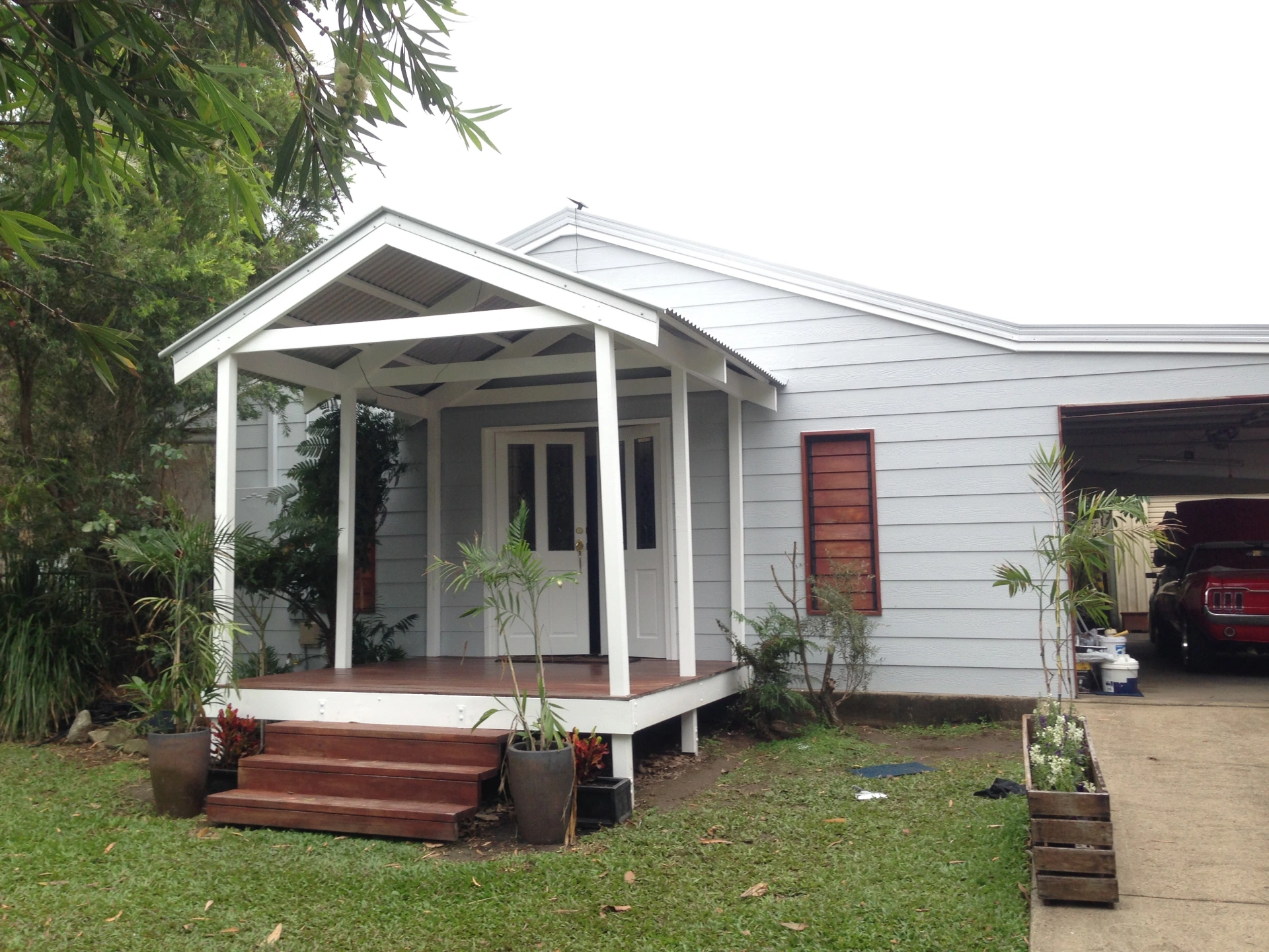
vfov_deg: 42.9
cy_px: 476
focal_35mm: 33
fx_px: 1210
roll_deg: +0.5
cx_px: 634
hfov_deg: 55.4
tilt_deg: +5.5
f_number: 2.4
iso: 50
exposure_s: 1/232
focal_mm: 4.12
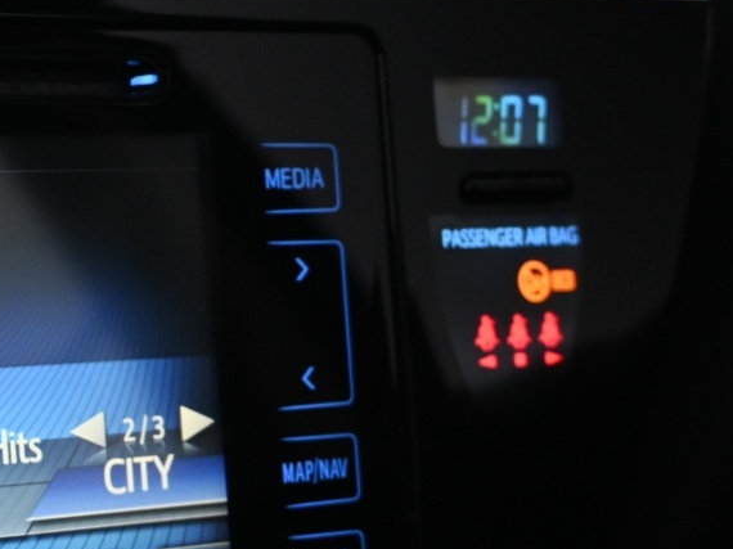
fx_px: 1736
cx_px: -152
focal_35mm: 82
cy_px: 419
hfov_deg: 22.0
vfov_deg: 17.9
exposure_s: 1/30
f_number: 3.8
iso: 1600
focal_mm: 20
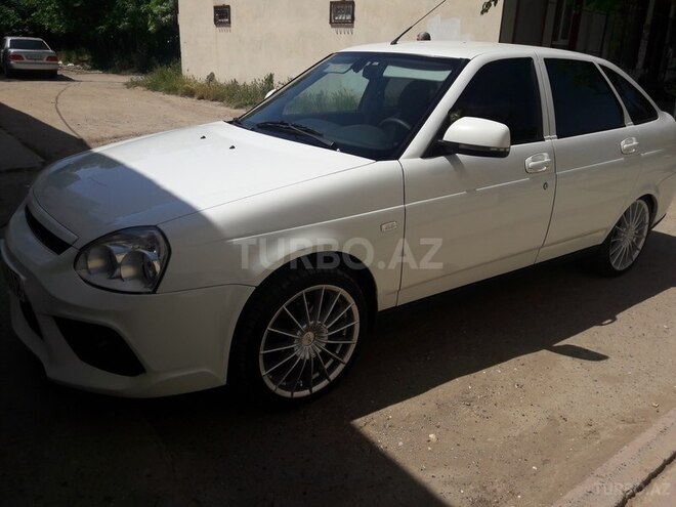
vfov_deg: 49.7
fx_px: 547
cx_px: 338
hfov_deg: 63.4
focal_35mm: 28
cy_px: 254
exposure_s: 1/3597
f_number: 1.9
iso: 40
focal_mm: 3.7
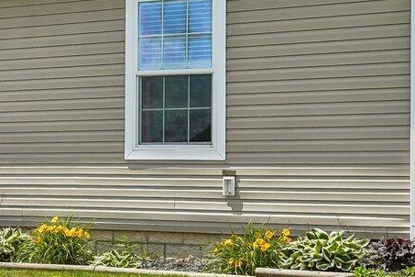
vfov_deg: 10.5
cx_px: -144
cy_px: 177
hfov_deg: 14.9
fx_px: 1510
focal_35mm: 131
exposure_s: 1/500
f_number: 8
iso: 100
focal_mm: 29
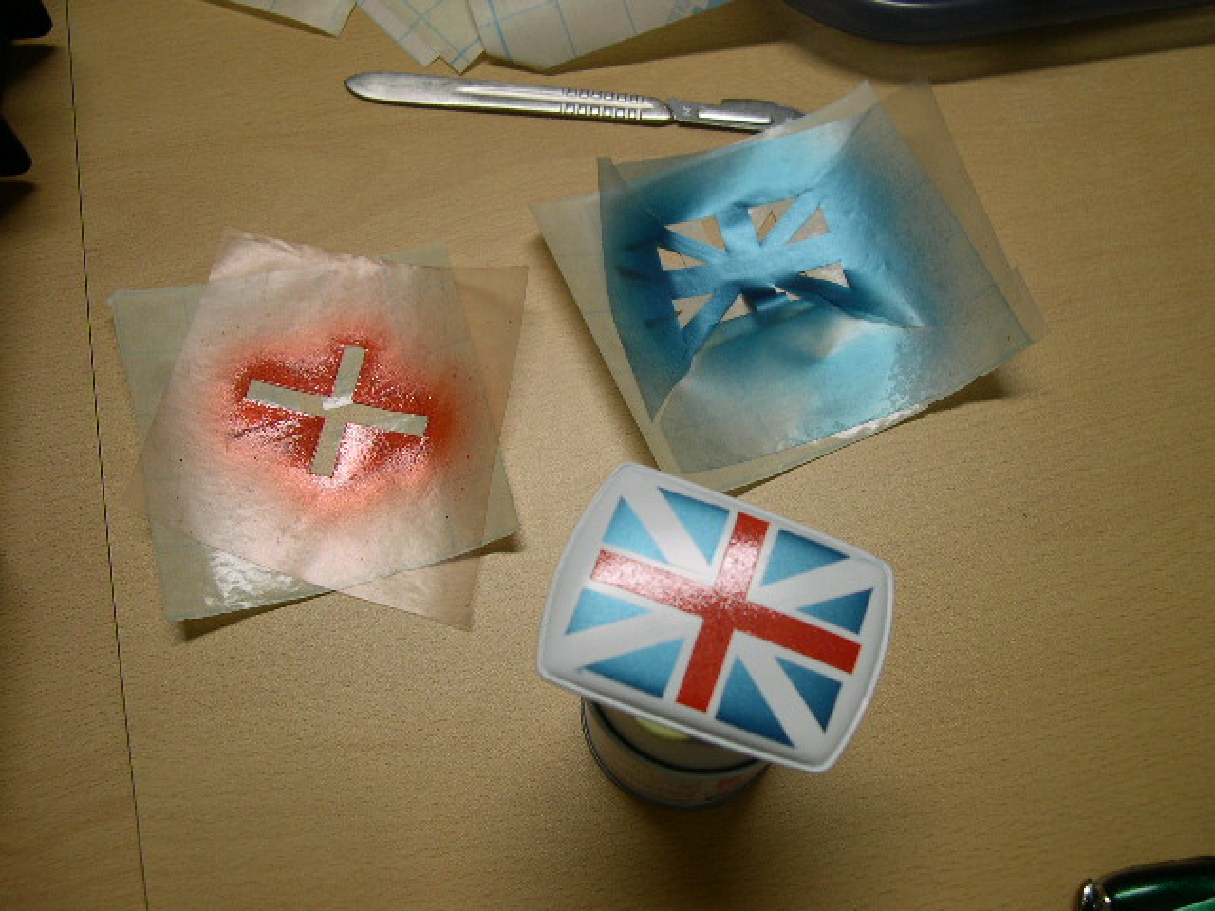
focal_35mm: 38
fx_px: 1334
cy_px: 456
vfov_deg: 37.7
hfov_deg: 49.0
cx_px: 608
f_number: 2.8
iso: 100
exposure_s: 1/20.1
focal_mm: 8
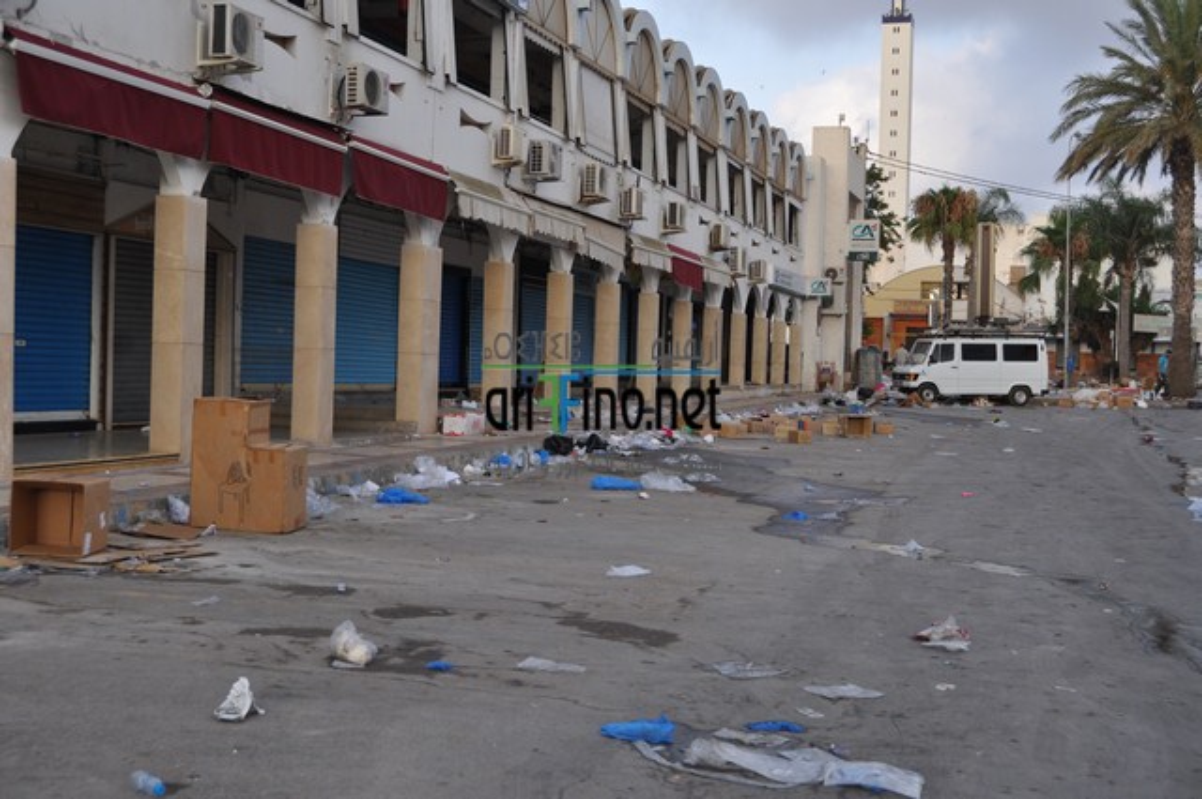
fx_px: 1551
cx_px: 601
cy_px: 400
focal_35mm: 46
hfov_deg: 42.4
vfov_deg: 28.9
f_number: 7.1
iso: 200
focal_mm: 31
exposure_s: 1/200
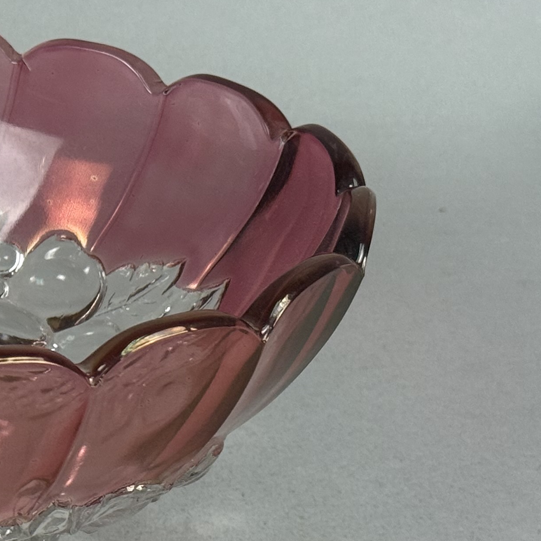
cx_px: -293
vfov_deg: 12.6
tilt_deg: -26.2
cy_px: 301
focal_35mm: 139
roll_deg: -0.1
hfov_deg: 11.9
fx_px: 2458
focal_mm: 6.76
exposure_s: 1/120
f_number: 1.78
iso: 100
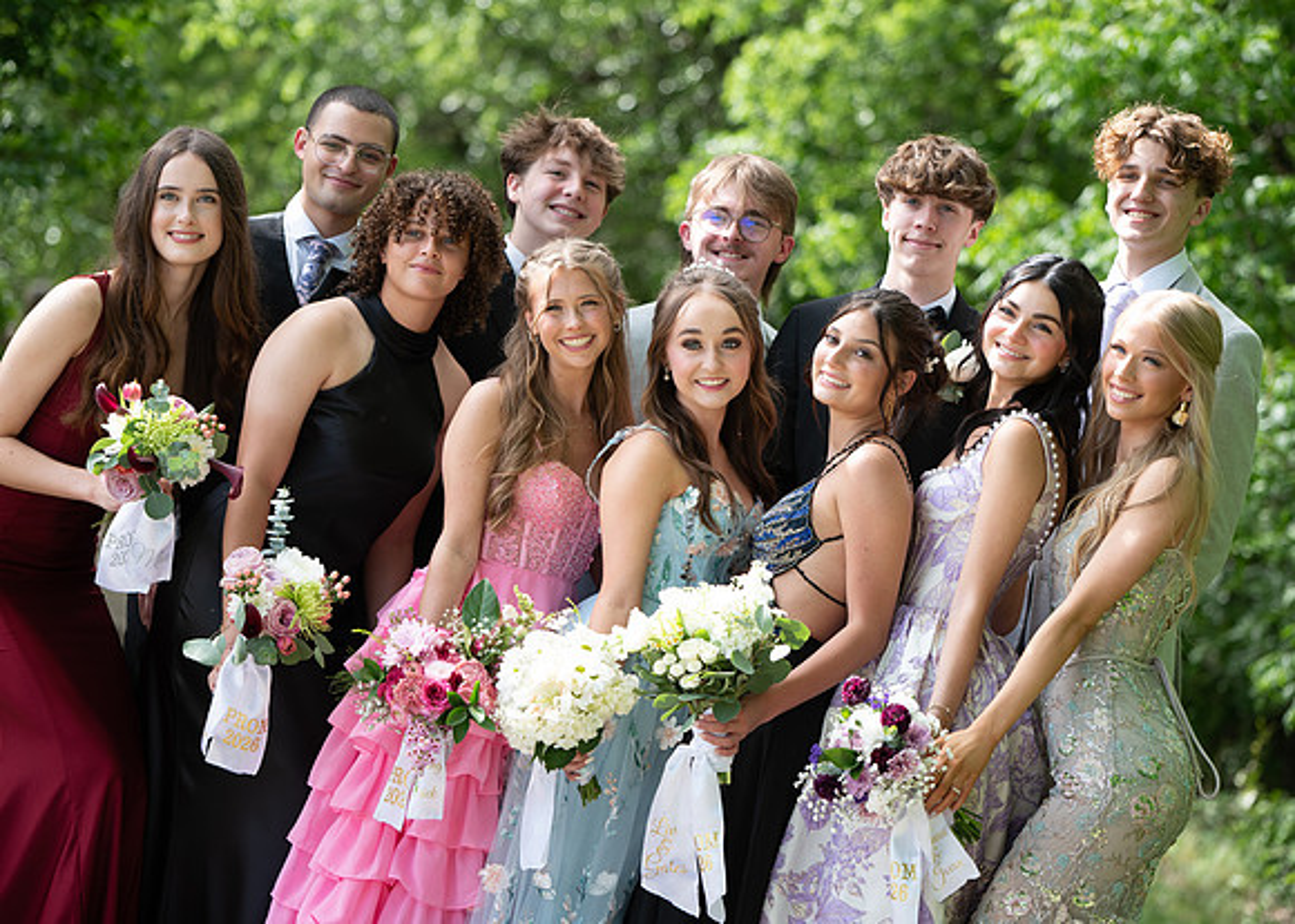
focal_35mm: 133
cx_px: 643
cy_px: 444
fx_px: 4895
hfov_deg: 15.1
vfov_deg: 10.8
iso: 100
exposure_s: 1/400
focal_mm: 116
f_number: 2.8
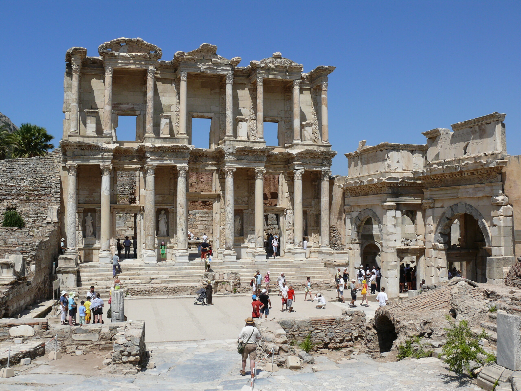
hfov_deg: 52.6
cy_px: 196
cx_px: 260
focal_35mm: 35
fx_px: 527
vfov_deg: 40.7
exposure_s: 1/400
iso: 100
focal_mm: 7.4
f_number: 8
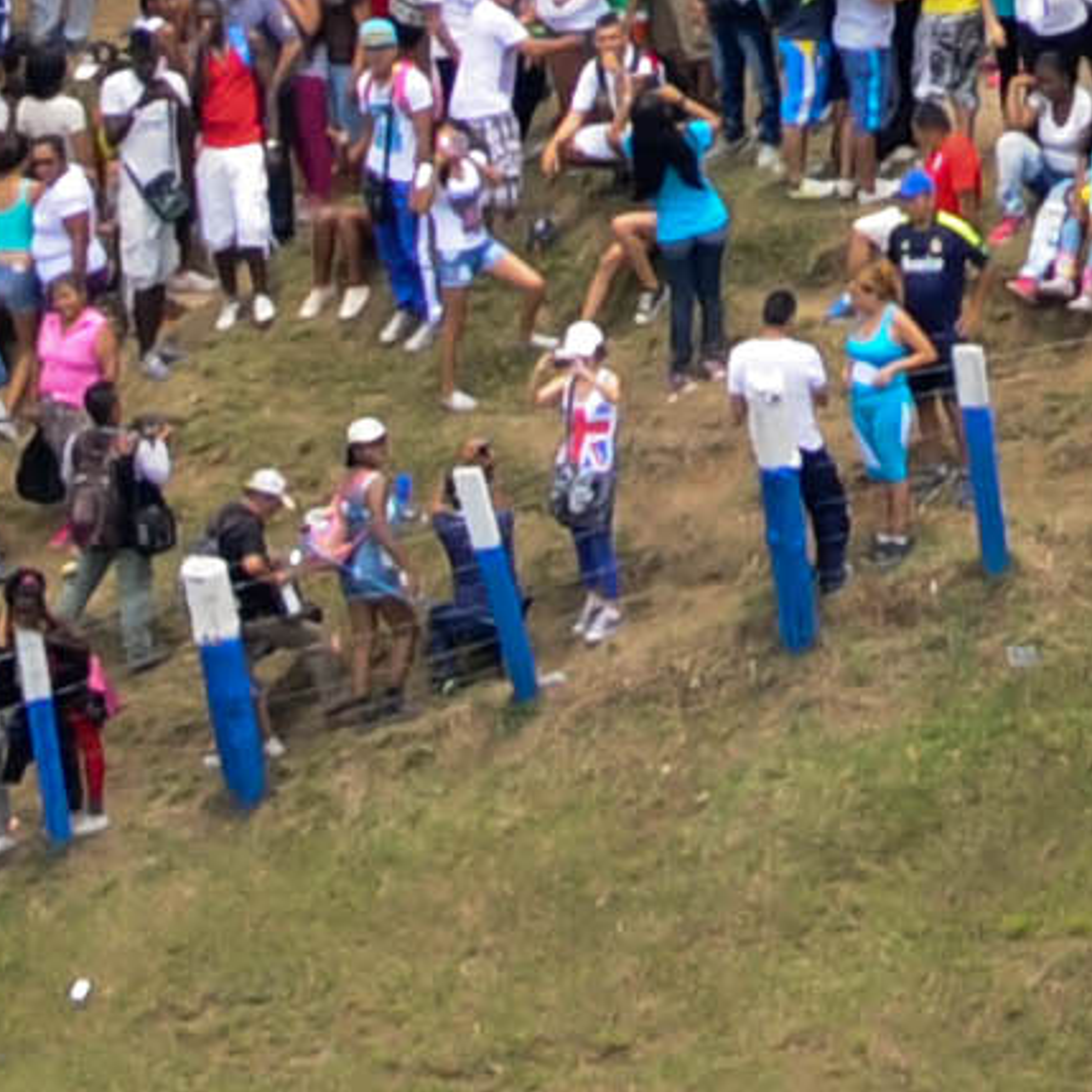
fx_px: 31800
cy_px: -2510
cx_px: 2103
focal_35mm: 891
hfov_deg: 2.0
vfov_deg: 1.9
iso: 200
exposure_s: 1/800
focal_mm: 70
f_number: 3.5
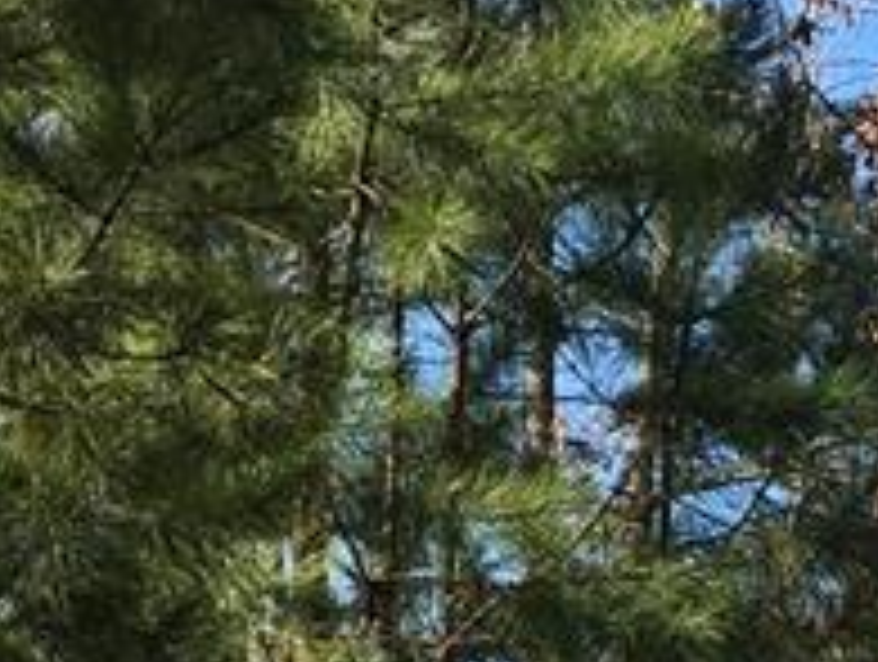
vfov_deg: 9.2
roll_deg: -0.4
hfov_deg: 12.5
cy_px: 1283
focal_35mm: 152
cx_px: 1216
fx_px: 3862
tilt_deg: +1.3
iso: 25
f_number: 2.2
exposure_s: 1/680
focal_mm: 4.15
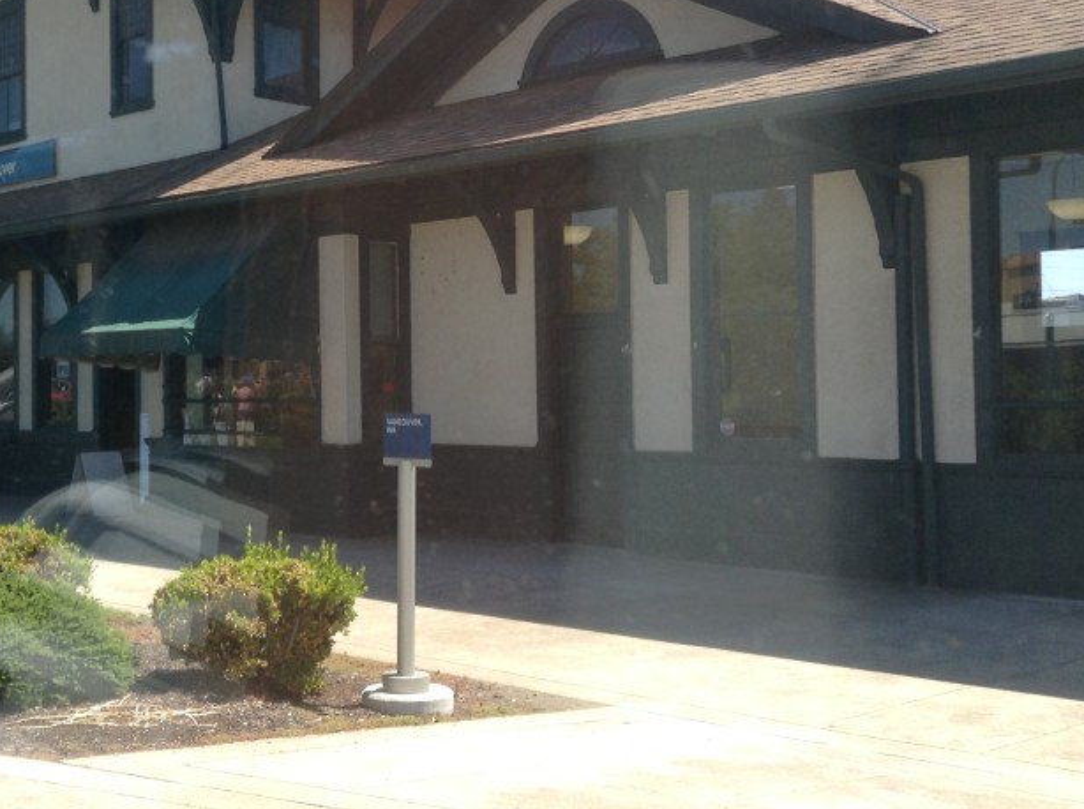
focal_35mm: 55
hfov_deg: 34.4
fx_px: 1719
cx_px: 295
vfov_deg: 26.4
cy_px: 297
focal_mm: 3.3
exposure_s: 1/207
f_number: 2.4
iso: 32
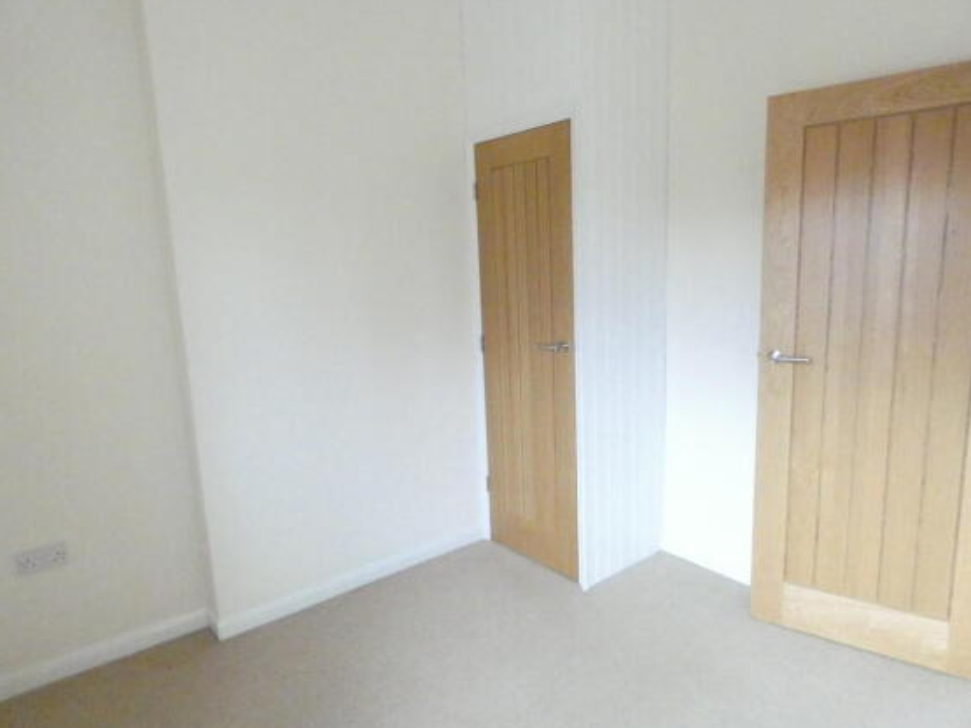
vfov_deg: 63.4
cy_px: 363
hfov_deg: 79.0
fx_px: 589
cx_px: 505
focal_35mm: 21
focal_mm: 3.6
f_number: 2.8
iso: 3200
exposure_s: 1/100
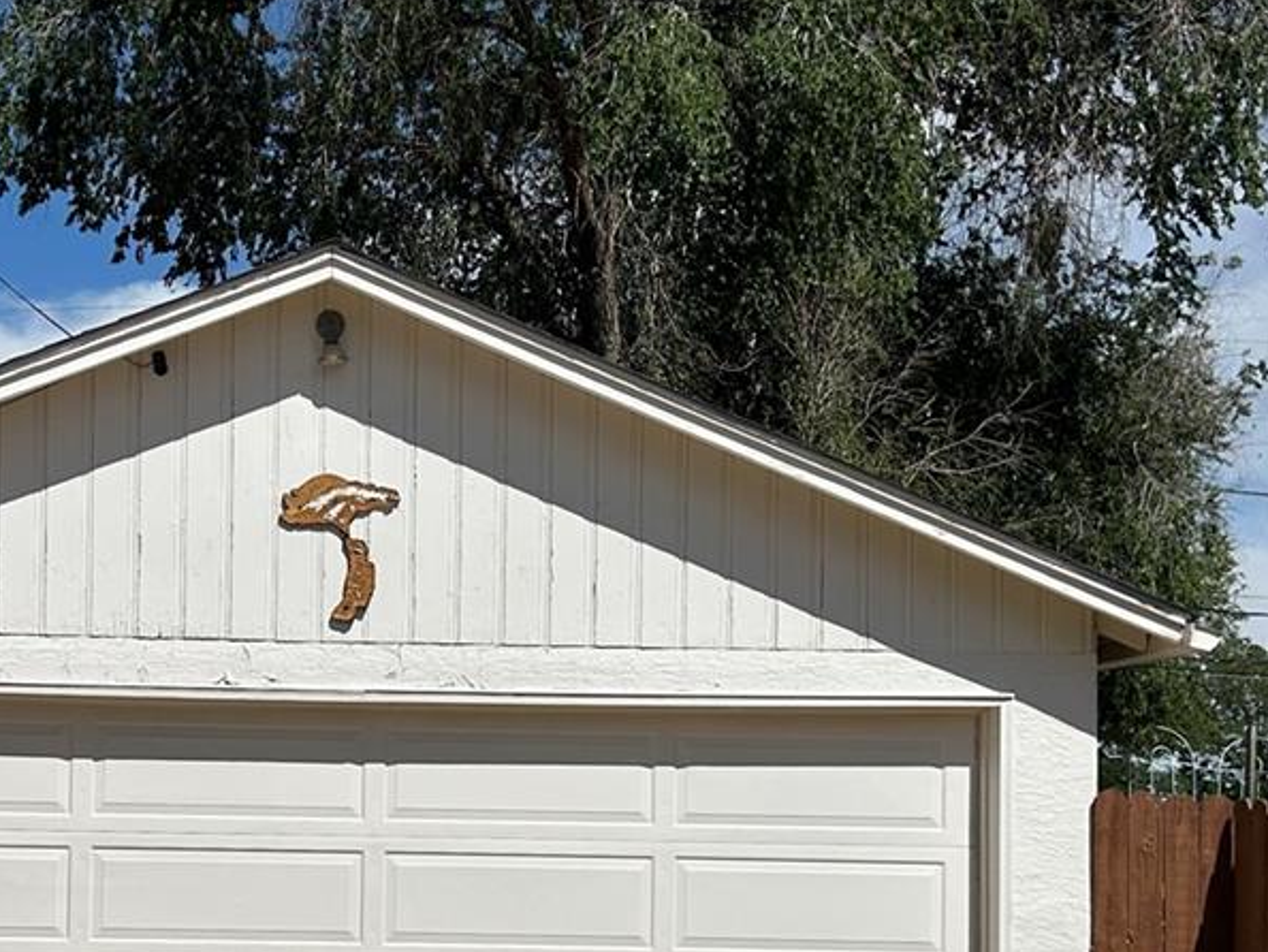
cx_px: 286
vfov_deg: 22.9
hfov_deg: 30.1
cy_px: 800
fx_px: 2309
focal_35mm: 63
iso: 50
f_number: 1.5
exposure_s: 1/12658
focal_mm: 5.7
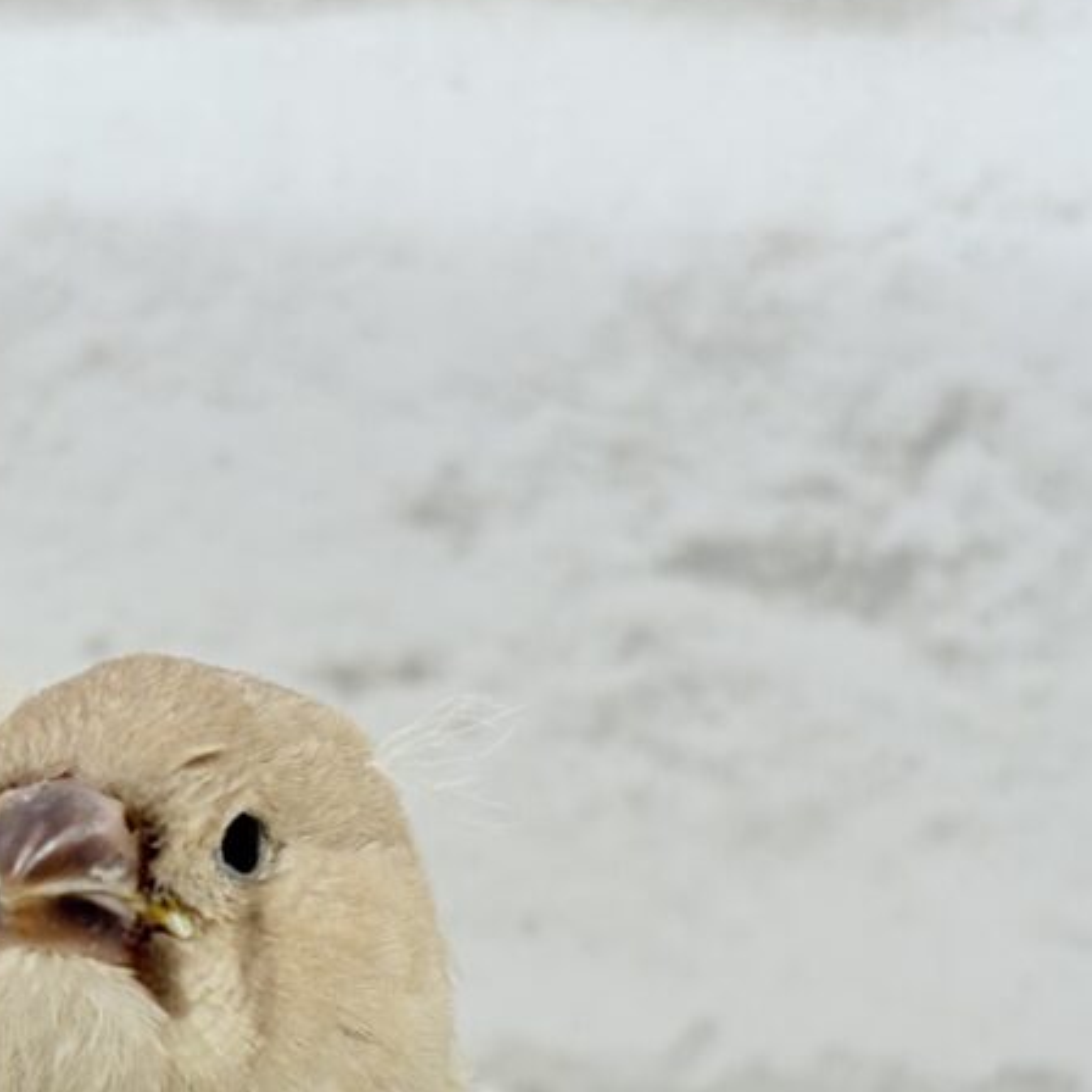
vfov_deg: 14.0
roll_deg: -2.1
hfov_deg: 14.1
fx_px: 4390
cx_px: 258
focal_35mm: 123
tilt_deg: -13.2
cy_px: 982
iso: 50
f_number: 1.6
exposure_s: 1/100
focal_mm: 5.96
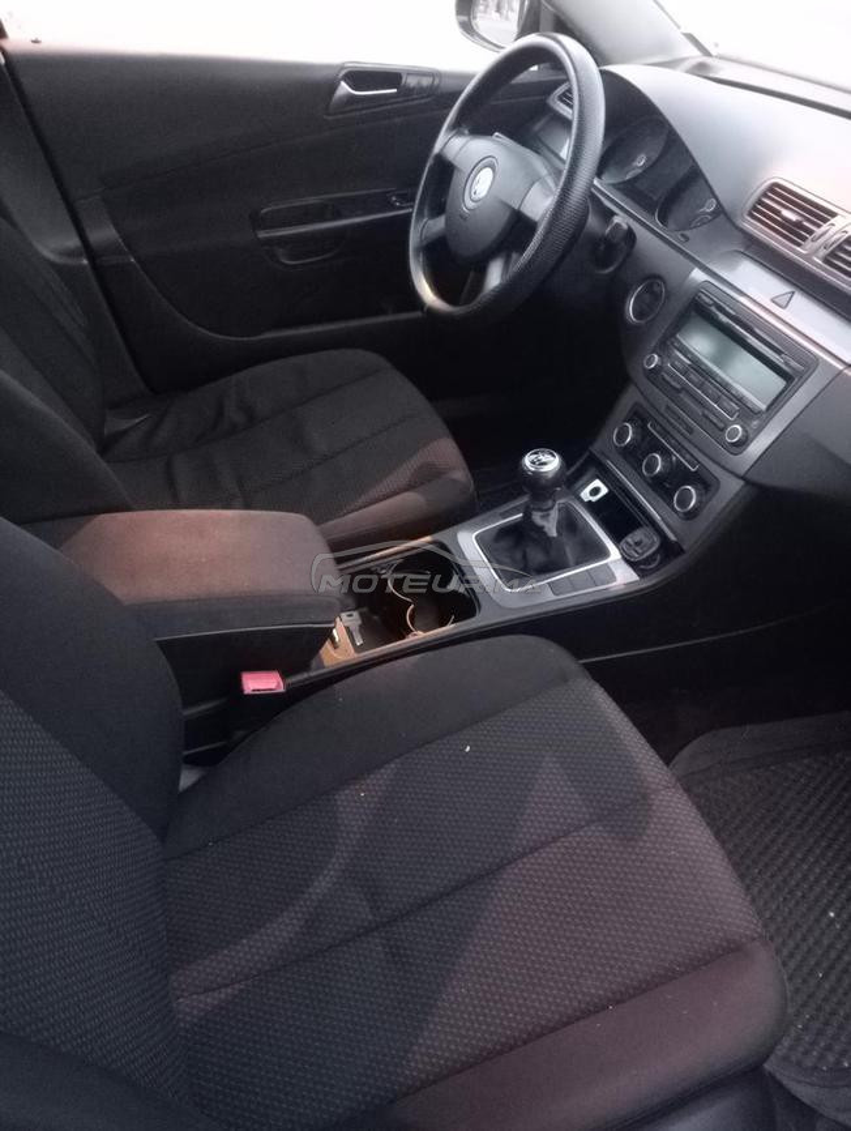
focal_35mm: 28
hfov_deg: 49.9
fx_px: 916
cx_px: 426
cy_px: 566
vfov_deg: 63.4
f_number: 1.8
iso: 10662
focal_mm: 4.04
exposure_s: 1/12.5
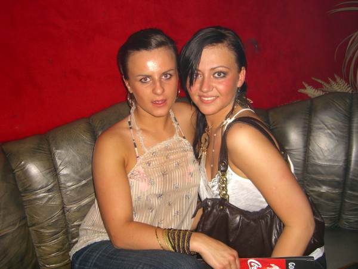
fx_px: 393
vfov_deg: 37.7
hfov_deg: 49.0
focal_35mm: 38
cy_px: 134
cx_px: 179
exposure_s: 1/60
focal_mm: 7.9
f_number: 2.8
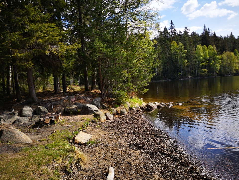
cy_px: 90
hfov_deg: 65.3
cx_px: 120
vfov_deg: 51.4
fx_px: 186
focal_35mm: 27
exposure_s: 1/1285
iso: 50
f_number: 1.8
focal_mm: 3.95
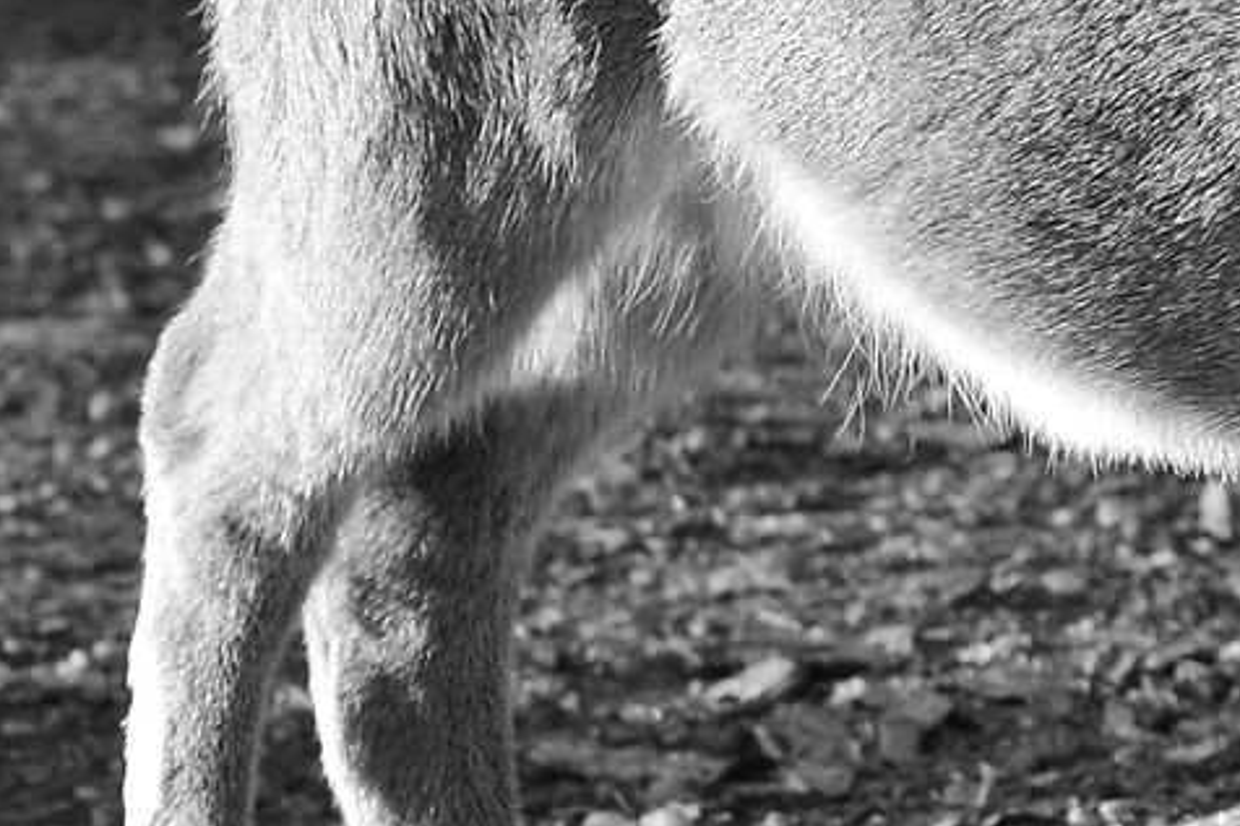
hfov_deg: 4.4
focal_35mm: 454
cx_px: 2970
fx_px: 15632
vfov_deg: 3.0
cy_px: -197
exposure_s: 1/100
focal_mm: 90
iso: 200
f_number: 9
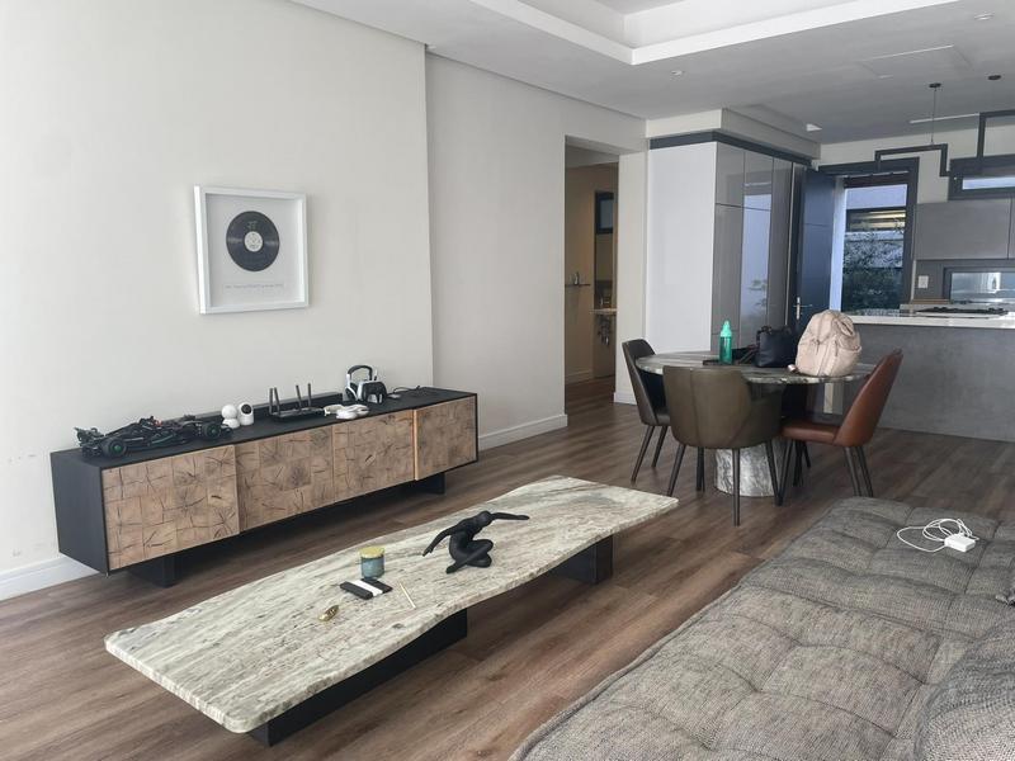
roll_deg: +0.5
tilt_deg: -7.1
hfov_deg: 67.3
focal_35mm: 26
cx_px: 508
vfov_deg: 53.1
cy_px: 380
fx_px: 762
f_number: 1.6
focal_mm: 4.2
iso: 50
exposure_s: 1/121
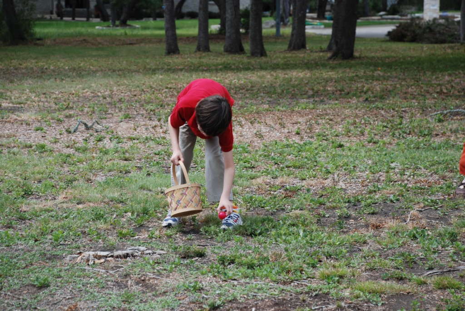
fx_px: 1552
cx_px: 232
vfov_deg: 11.4
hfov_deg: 17.0
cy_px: 156
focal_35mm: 120
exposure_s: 1/400
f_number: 5.6
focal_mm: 80
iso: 200
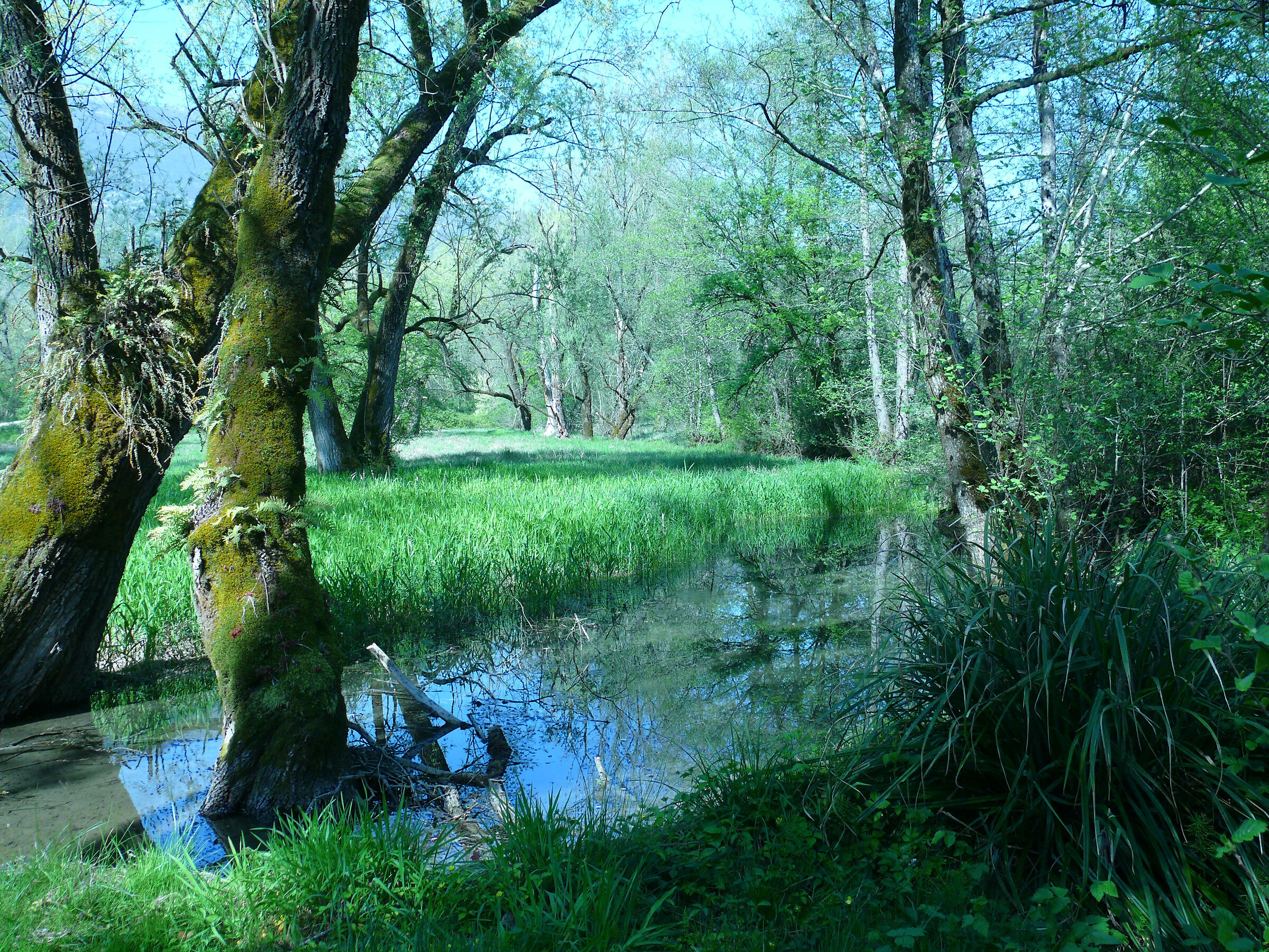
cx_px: 634
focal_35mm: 35
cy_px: 476
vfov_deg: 40.7
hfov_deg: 52.6
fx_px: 1283
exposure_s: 1/200
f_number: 4
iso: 100
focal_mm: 7.4
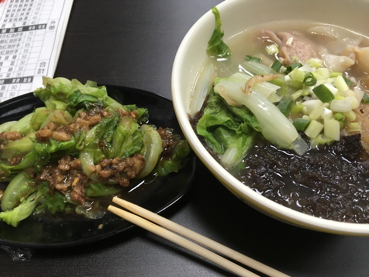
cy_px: 138
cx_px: 184
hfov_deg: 61.7
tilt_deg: -58.9
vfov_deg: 48.2
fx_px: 309
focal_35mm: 29
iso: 64
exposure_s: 1/30
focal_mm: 4.15
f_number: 2.2
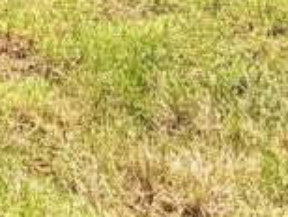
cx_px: -247
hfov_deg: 16.9
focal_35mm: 93
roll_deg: +1.3
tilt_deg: -3.9
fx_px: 775
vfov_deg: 12.7
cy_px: -288
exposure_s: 1/2320
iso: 50
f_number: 2.2
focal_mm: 2.22
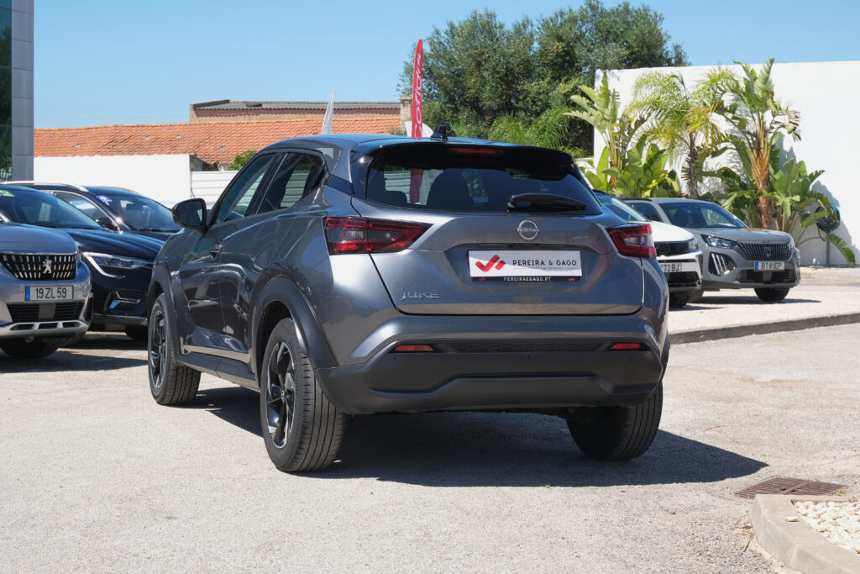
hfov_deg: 33.9
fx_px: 1410
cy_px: 287
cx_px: 430
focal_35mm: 59
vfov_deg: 23.0
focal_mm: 39.6
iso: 160
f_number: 9
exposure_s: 1/200
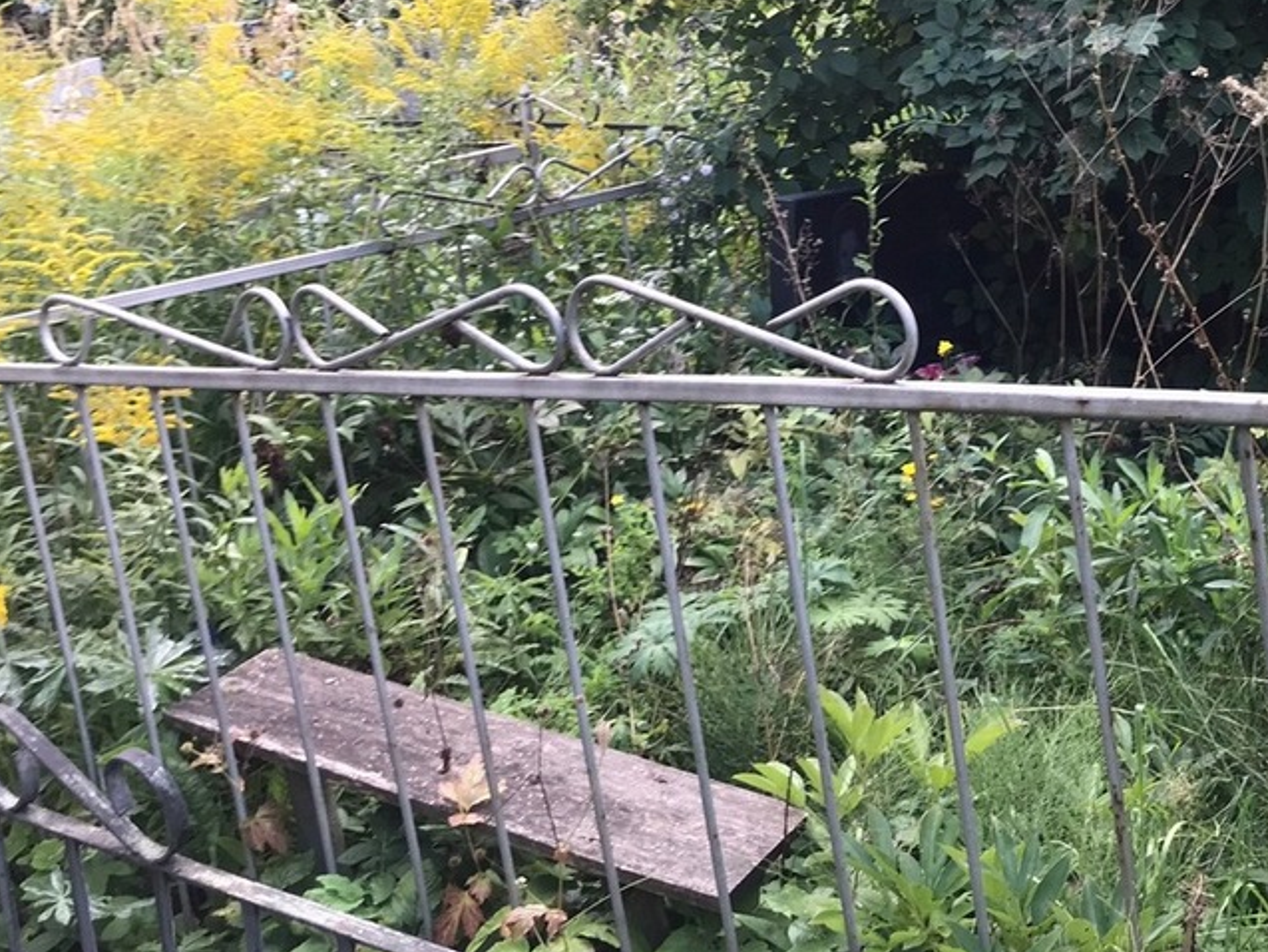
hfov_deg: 41.2
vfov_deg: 31.6
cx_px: 900
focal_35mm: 45
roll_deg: -1.1
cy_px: 235
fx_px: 1649
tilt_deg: -7.2
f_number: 1.8
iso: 25
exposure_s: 1/90
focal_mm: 3.99
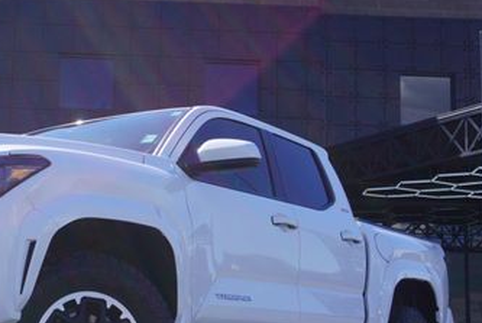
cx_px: 69
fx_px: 1005
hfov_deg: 26.3
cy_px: 198
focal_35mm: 75
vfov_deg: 18.2
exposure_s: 1/125
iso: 100
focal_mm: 26
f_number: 10
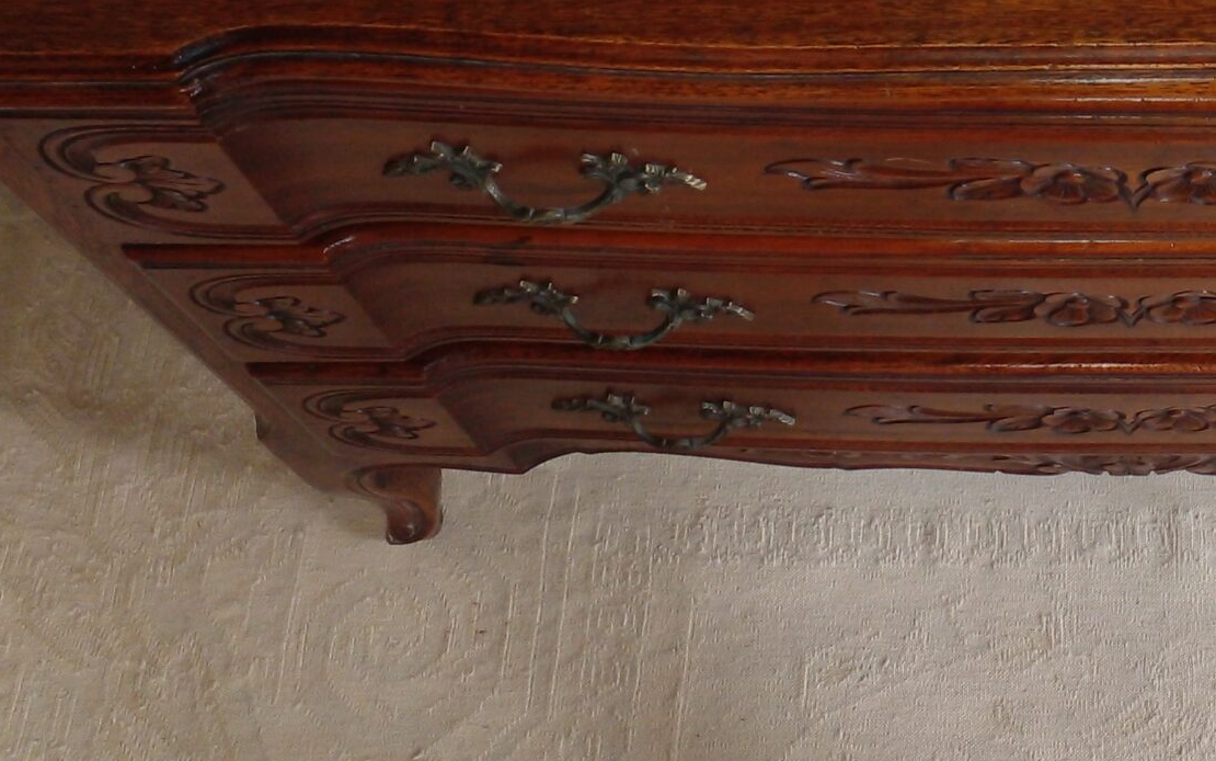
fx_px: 2187
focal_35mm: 66
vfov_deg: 18.1
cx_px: 1125
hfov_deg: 29.6
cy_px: -286
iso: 80
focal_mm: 3.6
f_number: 1.9
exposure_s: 1/50
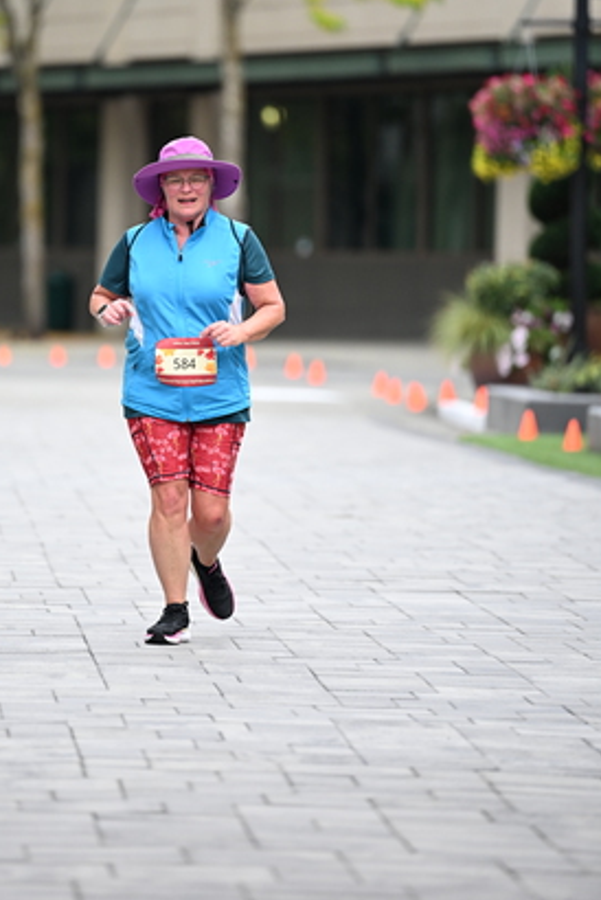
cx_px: 203
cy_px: 318
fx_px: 6699
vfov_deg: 7.7
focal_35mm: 268
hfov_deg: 5.1
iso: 640
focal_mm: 200
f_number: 2.8
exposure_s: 1/1600
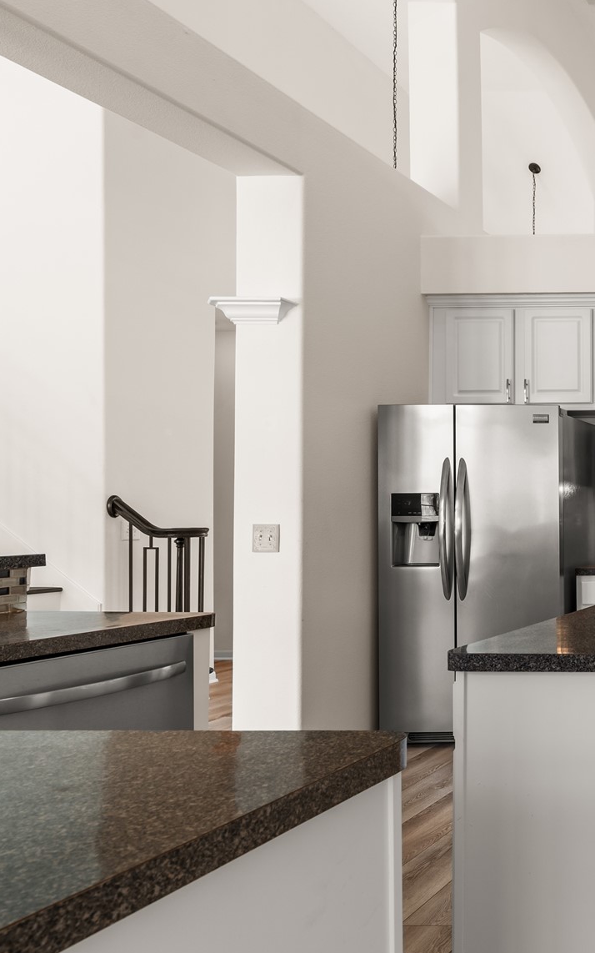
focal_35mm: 31
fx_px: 805
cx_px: 887
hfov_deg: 27.9
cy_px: 502
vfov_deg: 61.2
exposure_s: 1
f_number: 9
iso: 200
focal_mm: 16
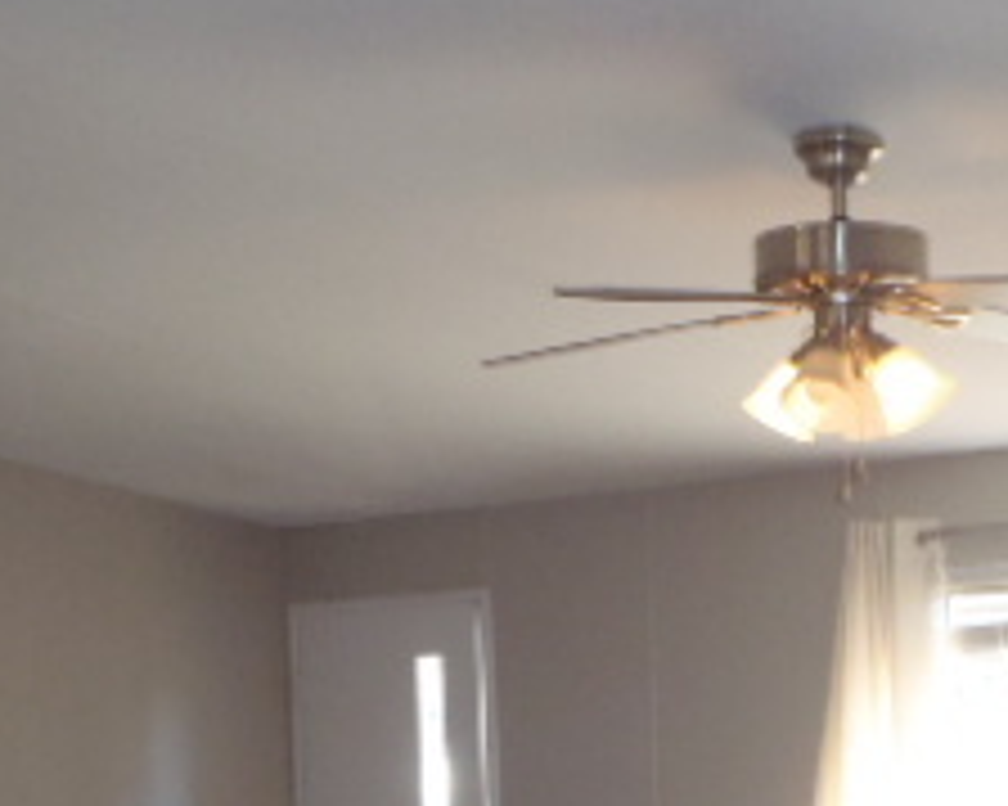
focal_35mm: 78
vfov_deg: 18.6
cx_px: 747
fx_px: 2326
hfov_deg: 24.2
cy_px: 964
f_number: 3.9
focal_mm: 5
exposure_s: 1/40
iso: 250
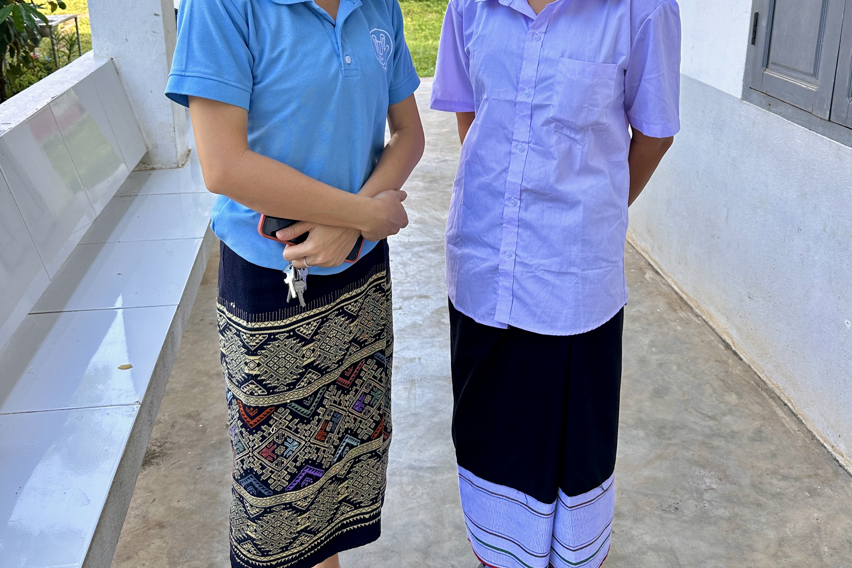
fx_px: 805
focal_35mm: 34
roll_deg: -0.2
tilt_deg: -14.6
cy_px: 146
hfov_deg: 55.8
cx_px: 430
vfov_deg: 38.0
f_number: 1.78
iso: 64
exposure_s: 1/121
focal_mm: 6.86
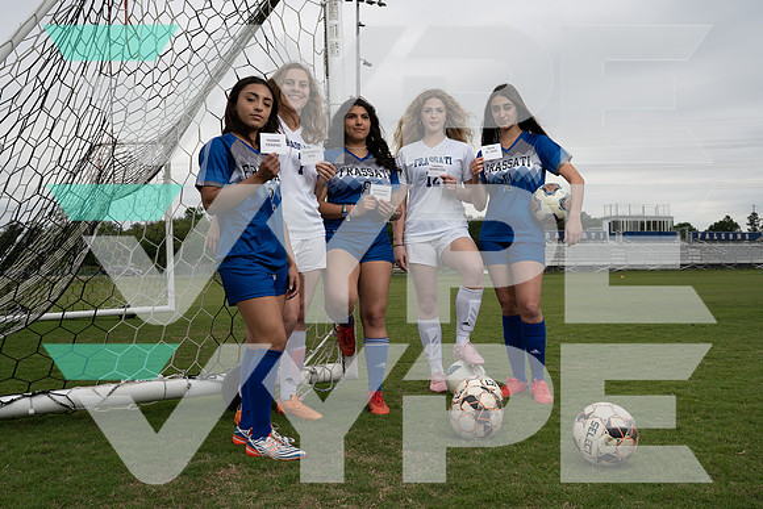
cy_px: 254
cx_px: 382
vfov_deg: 37.9
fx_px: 742
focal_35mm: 35
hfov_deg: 54.4
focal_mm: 35
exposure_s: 1/250
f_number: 8
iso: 250
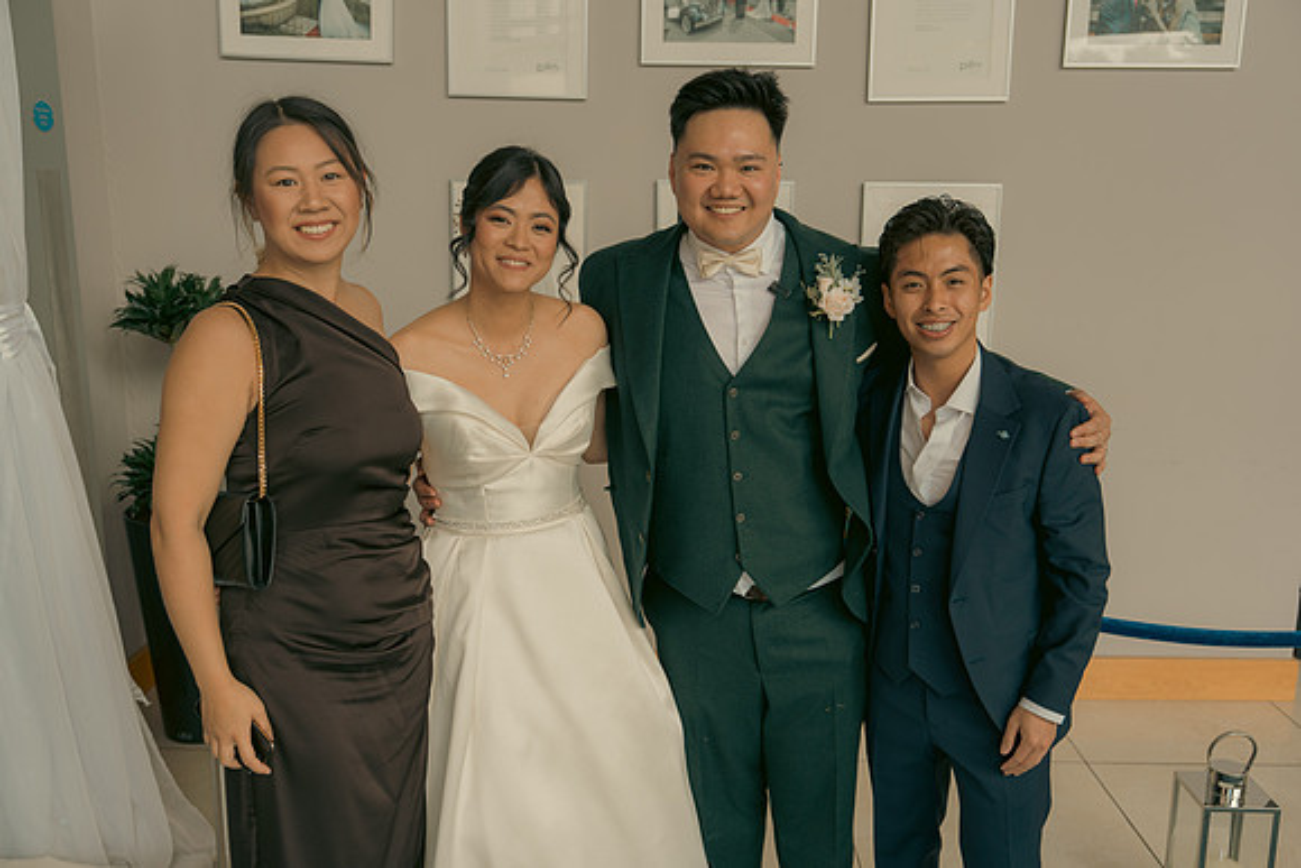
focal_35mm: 32
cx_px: 650
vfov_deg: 41.1
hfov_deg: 58.7
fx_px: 1157
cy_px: 434
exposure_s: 1/160
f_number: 3.5
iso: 200
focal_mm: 32
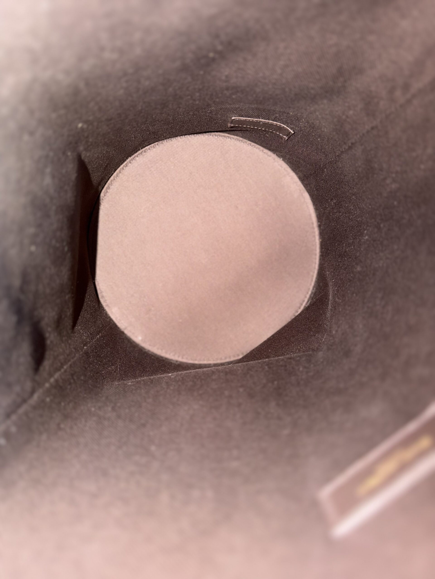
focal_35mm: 24
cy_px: 290
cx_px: 218
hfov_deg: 56.8
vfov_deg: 71.6
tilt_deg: -70.0
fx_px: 402
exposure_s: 1/5
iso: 64
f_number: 1.78
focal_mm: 6.76
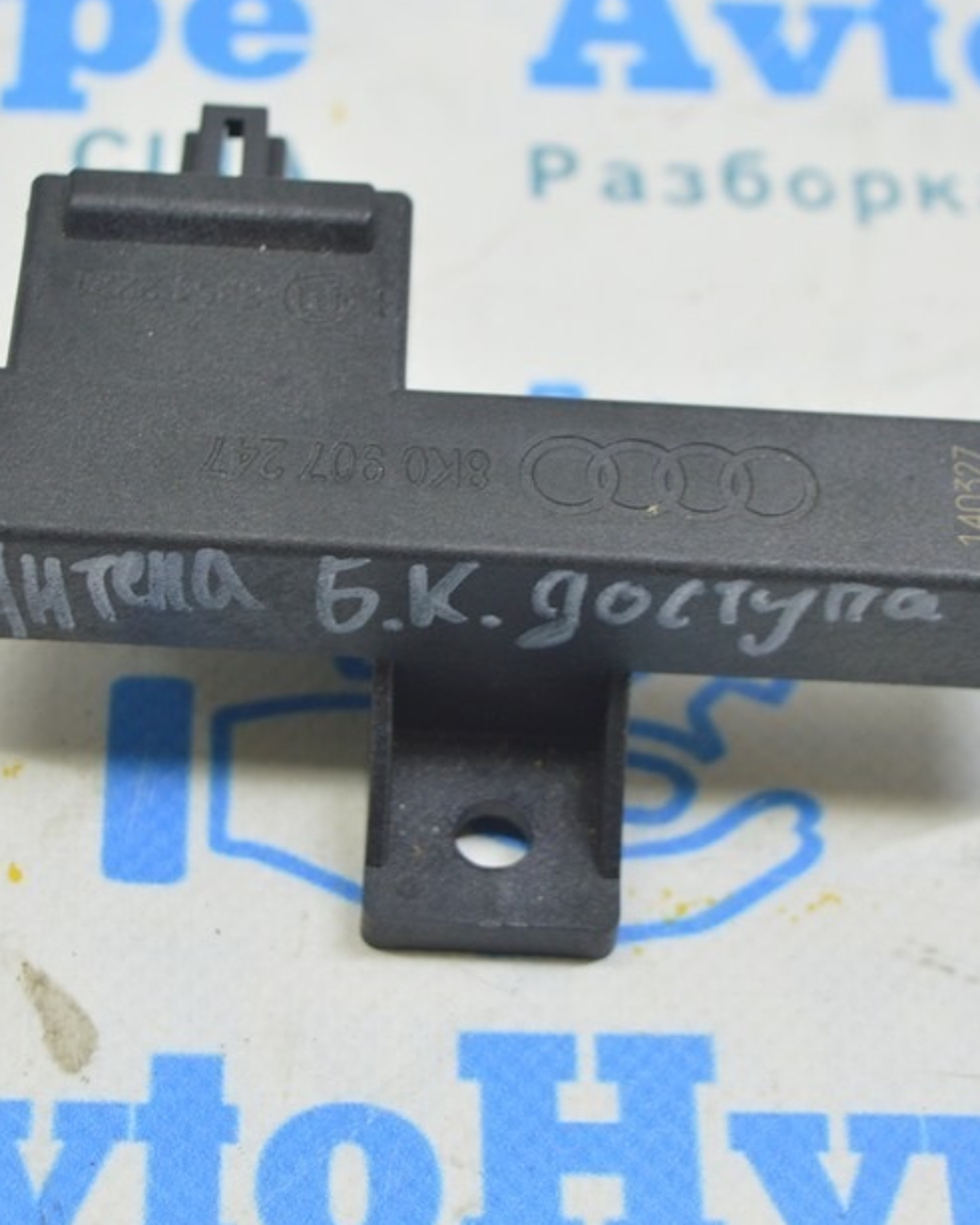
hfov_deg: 17.2
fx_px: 3227
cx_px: 365
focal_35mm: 89
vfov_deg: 21.5
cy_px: 585
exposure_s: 1/20
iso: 400
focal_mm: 38
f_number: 5.6
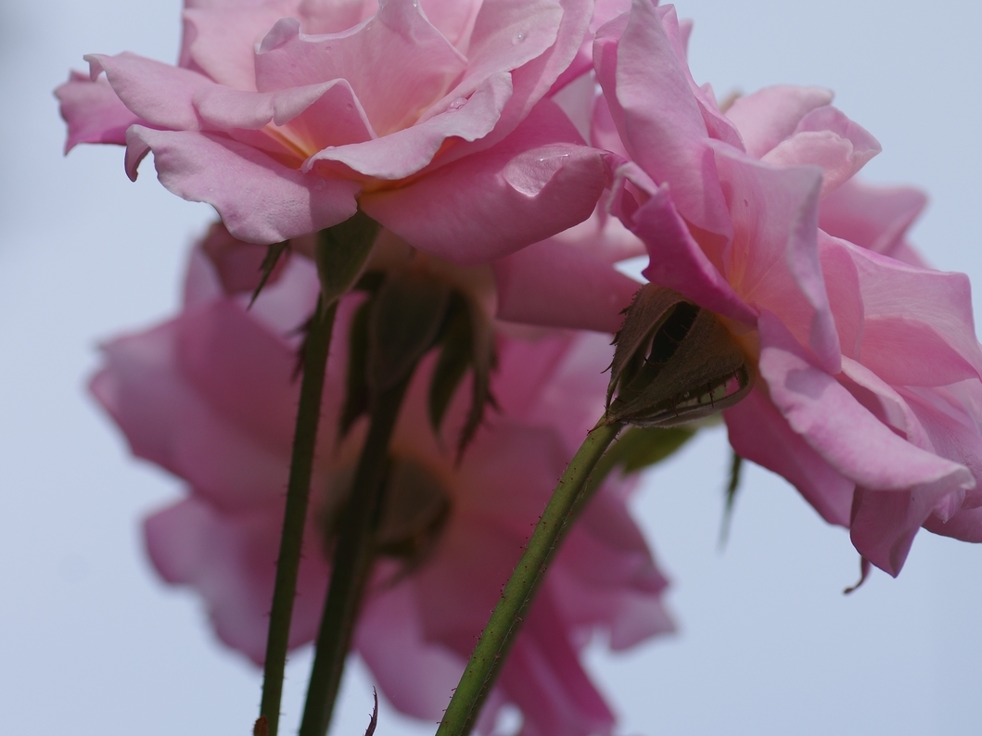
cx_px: 492
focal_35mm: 196
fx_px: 5560
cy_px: 308
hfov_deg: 10.1
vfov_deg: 7.6
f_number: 5.6
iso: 100
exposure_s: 1/400
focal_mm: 90
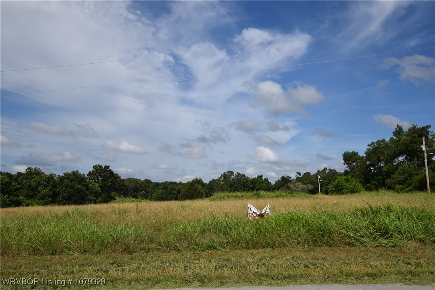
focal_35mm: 30
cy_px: 145
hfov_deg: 61.9
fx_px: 362
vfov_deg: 43.6
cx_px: 218
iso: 200
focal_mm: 20
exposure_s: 1/500
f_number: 11
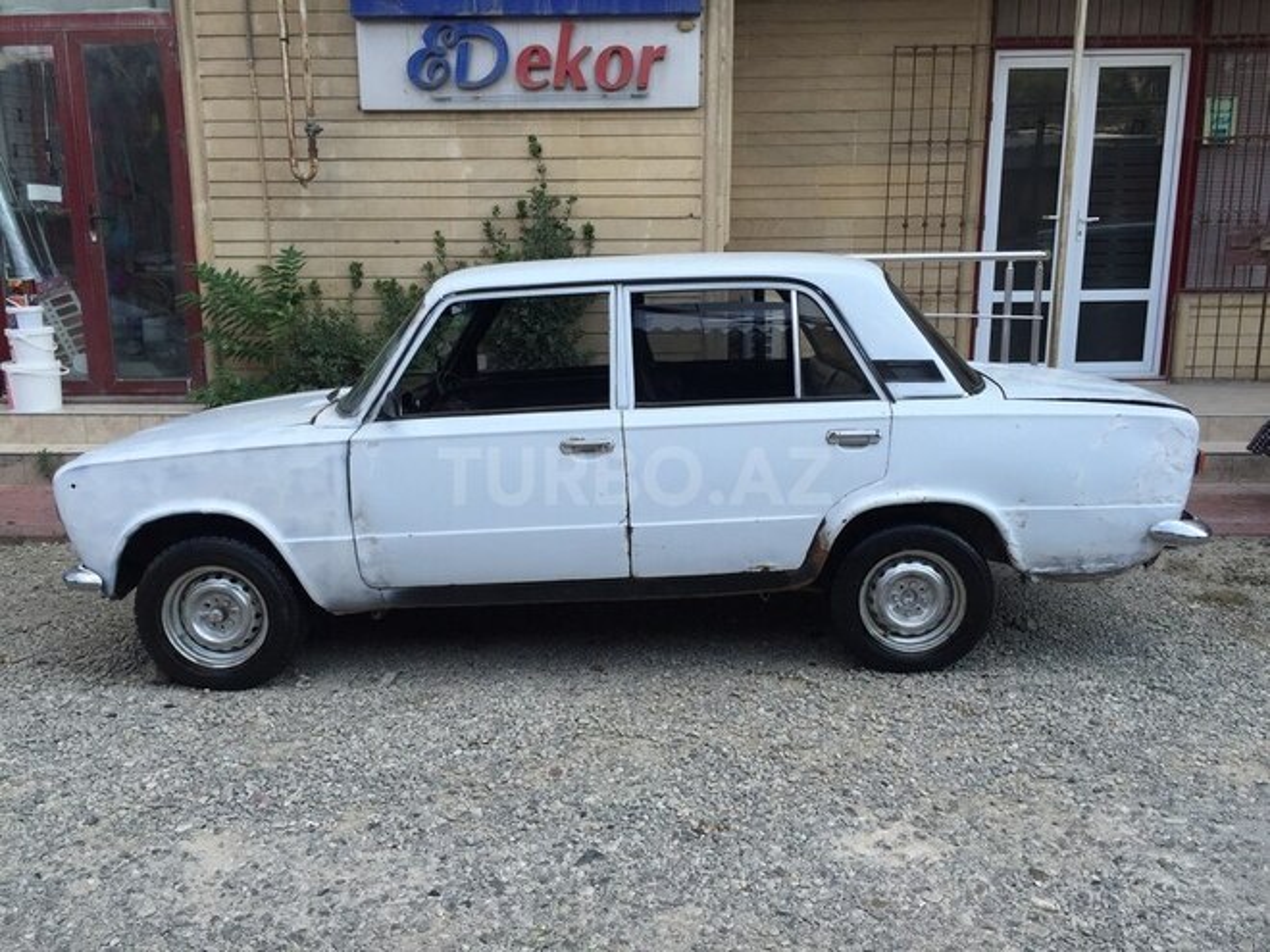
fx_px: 1064
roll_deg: +0.1
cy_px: 476
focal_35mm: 29
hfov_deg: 61.7
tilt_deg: -11.2
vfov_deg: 48.2
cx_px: 635
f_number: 2.2
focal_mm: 4.15
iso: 32
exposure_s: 1/989
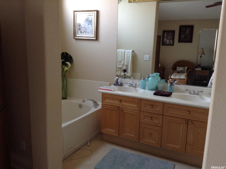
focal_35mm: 33
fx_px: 215
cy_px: 84
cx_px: 113
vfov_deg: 42.8
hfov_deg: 55.4
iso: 80
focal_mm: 3.3
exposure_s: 1/24
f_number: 2.4
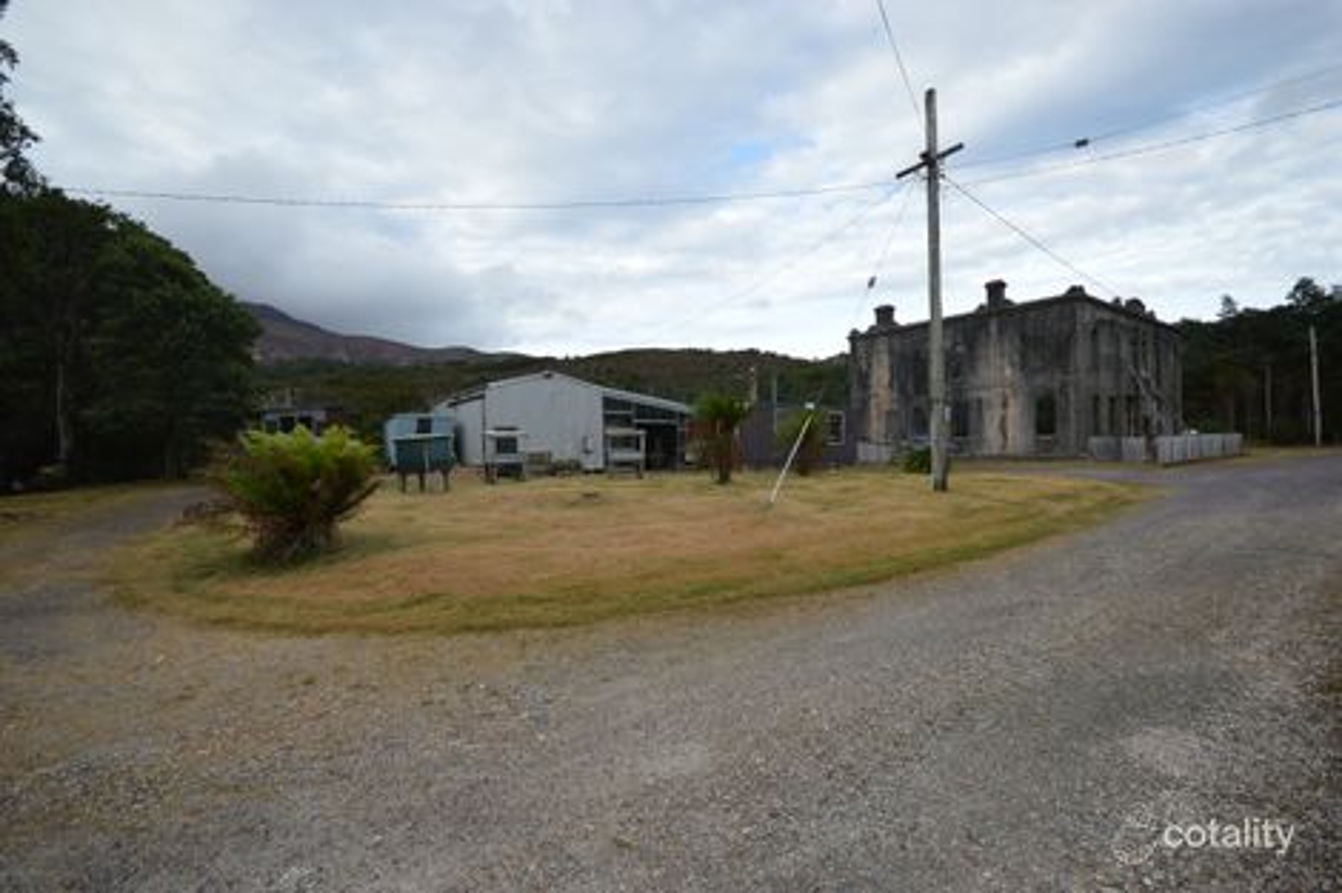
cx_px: 671
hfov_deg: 95.0
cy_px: 446
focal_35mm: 16
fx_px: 615
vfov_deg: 72.0
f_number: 6.3
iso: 100
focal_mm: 11
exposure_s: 1/160
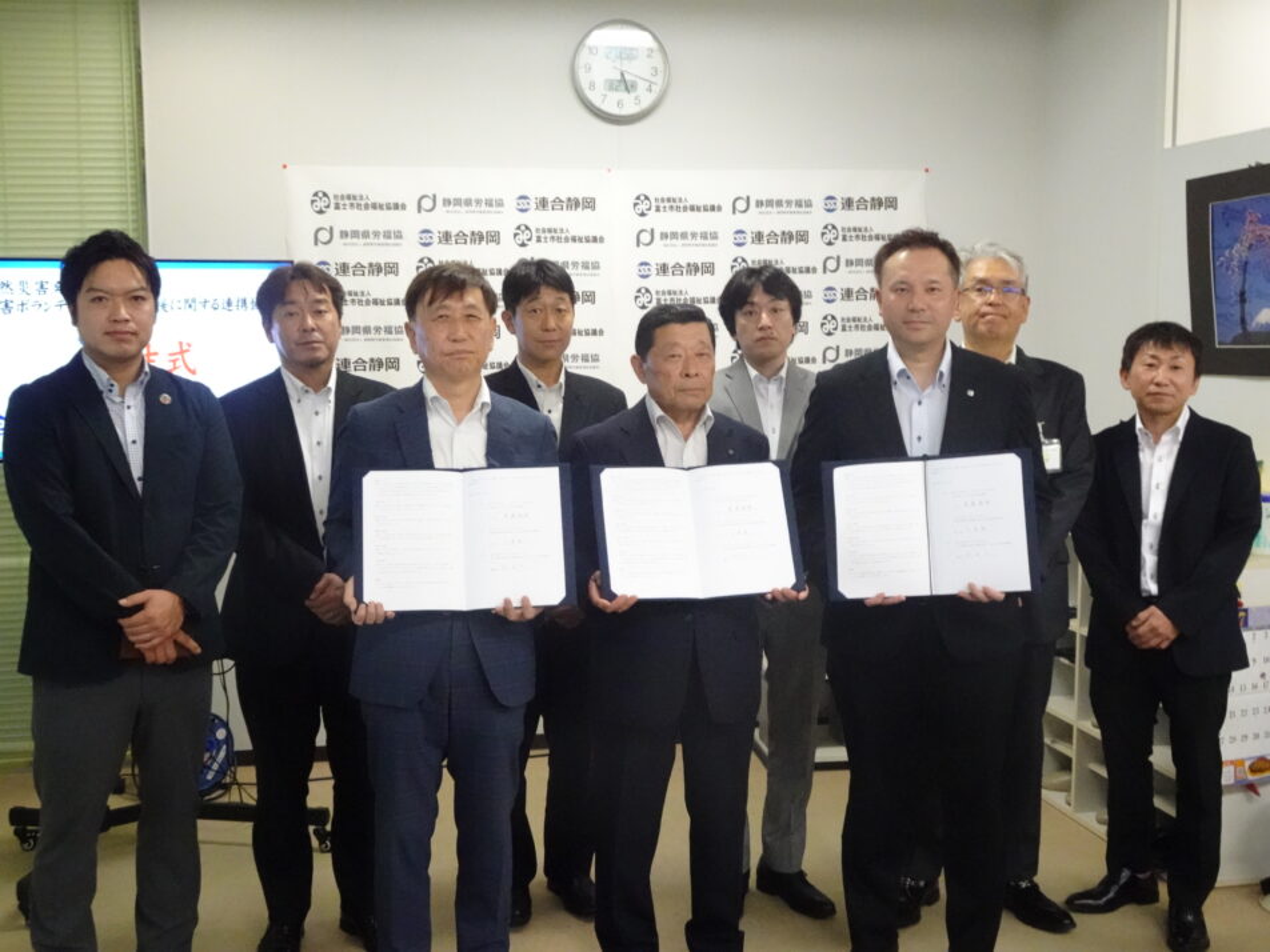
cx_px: 635
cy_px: 476
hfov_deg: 49.0
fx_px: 1394
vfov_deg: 37.7
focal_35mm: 38
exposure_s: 1/60
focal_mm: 6.44
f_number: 4
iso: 1250
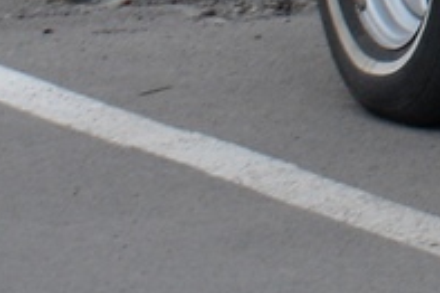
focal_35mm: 435
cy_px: -605
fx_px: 5312
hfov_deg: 4.5
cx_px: 1519
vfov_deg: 3.1
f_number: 5.6
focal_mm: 38
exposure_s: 1/125
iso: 400
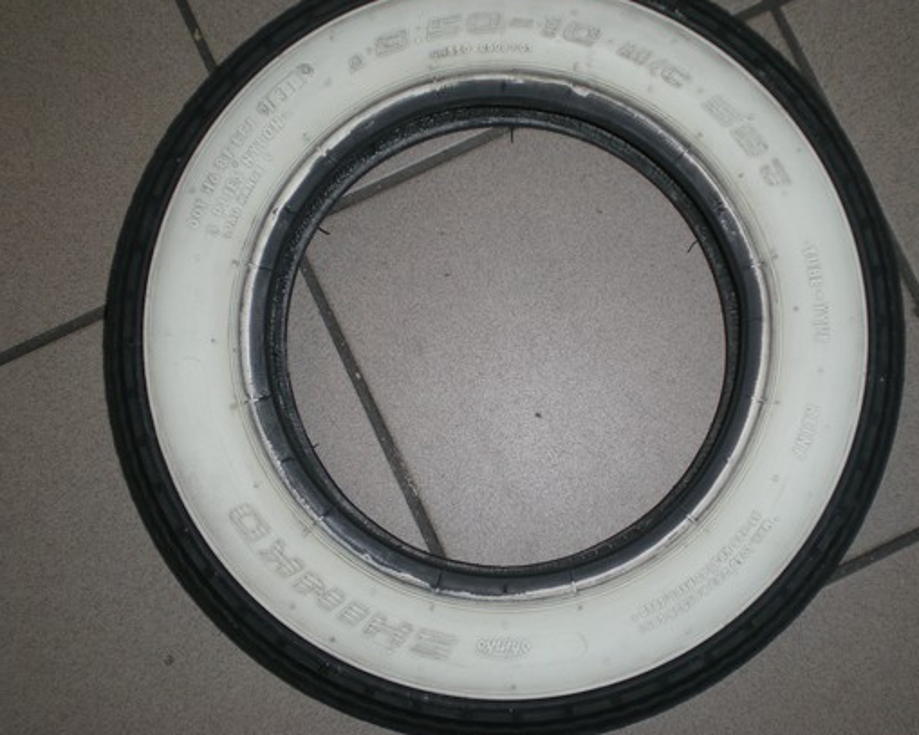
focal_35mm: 54
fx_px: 1468
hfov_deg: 34.7
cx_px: 504
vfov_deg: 28.1
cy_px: 329
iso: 50
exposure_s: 1/60
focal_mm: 7.4
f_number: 3.5
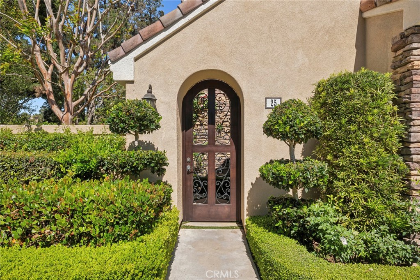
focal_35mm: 22
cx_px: 210
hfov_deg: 78.6
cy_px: 140
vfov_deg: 57.1
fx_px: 256
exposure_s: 1/60
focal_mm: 22
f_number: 9
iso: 100
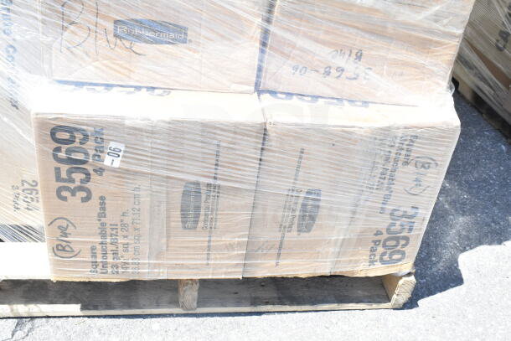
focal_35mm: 39
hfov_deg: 49.5
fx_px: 554
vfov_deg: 34.2
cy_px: 170
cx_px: 256
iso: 1600
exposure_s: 1/500
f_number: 11
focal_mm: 26
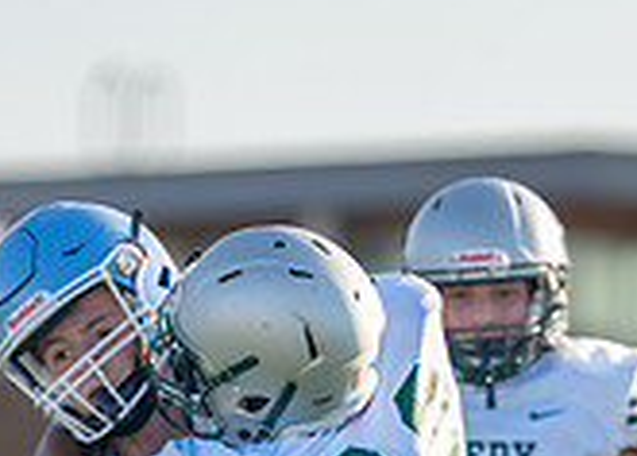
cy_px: 738
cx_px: 430
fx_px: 14642
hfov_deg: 2.5
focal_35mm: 809
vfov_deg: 1.8
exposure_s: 1/3200
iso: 320
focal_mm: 180
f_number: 2.8
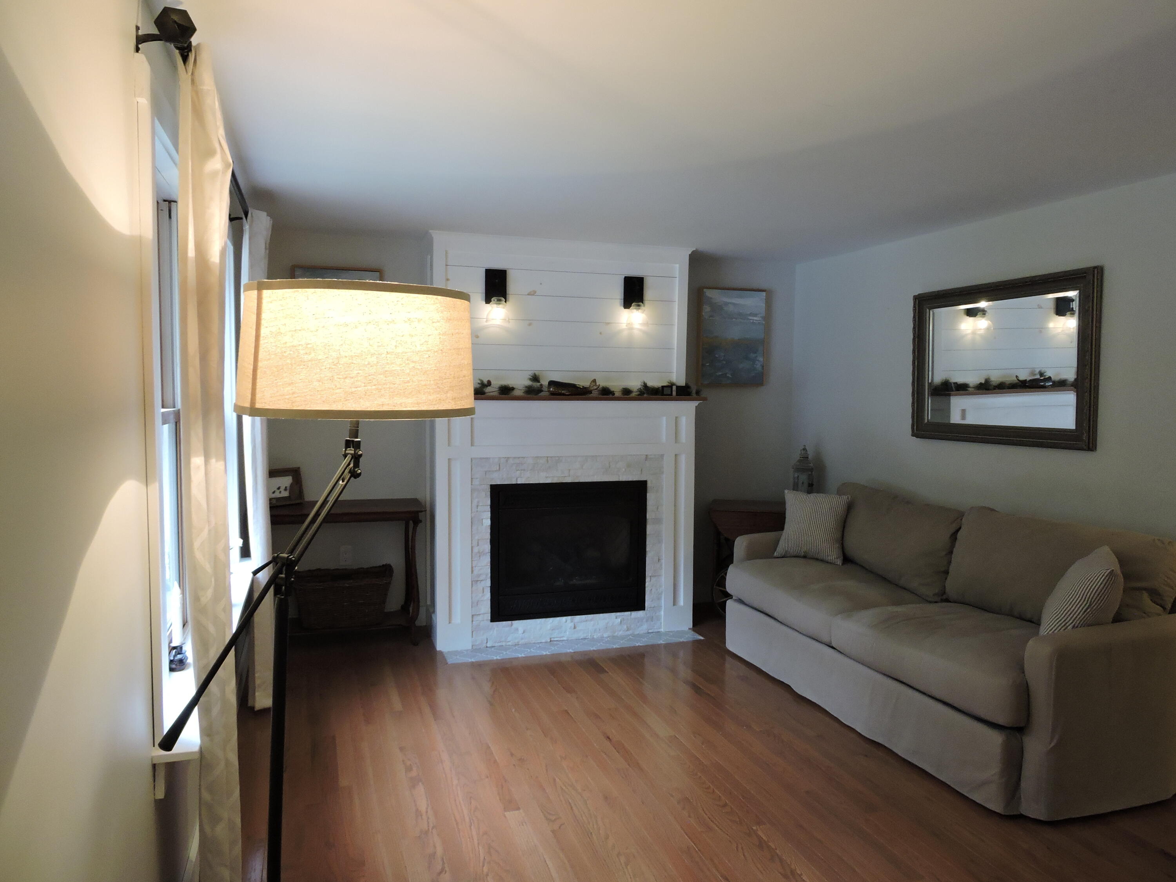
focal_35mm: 24
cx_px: 588
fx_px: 815
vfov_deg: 56.8
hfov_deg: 71.6
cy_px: 441
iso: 400
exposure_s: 1/25
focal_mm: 4.3
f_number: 3.3
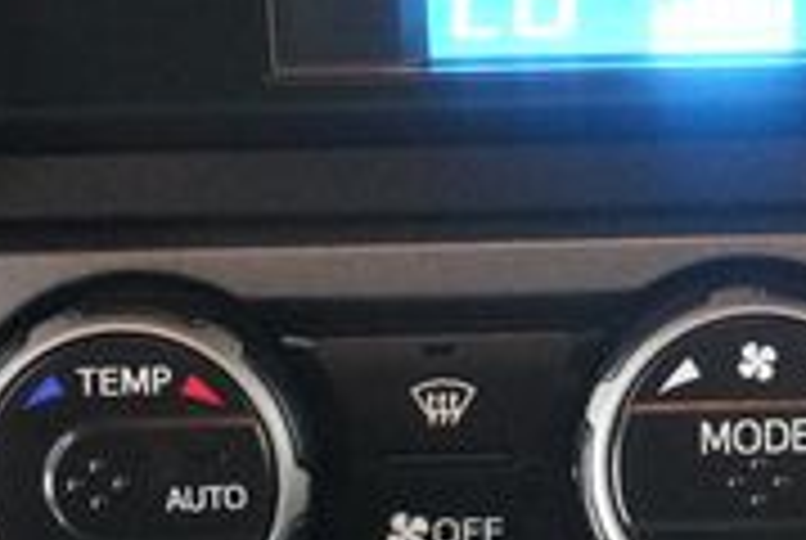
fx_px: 2400
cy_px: 475
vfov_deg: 12.8
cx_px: 621
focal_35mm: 107
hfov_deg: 18.9
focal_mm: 20
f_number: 4
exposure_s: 1/60
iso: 12800
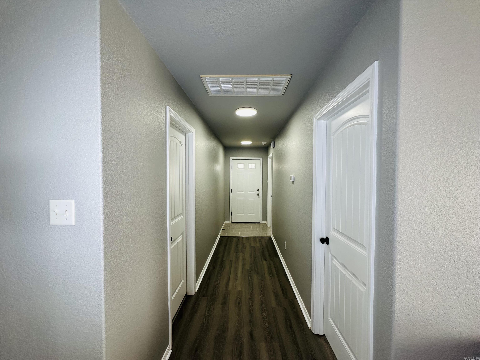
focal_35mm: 14
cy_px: 180
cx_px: 240
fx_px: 194
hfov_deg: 102.1
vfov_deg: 85.7
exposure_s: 1/120
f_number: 2.2
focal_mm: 2.22
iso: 125
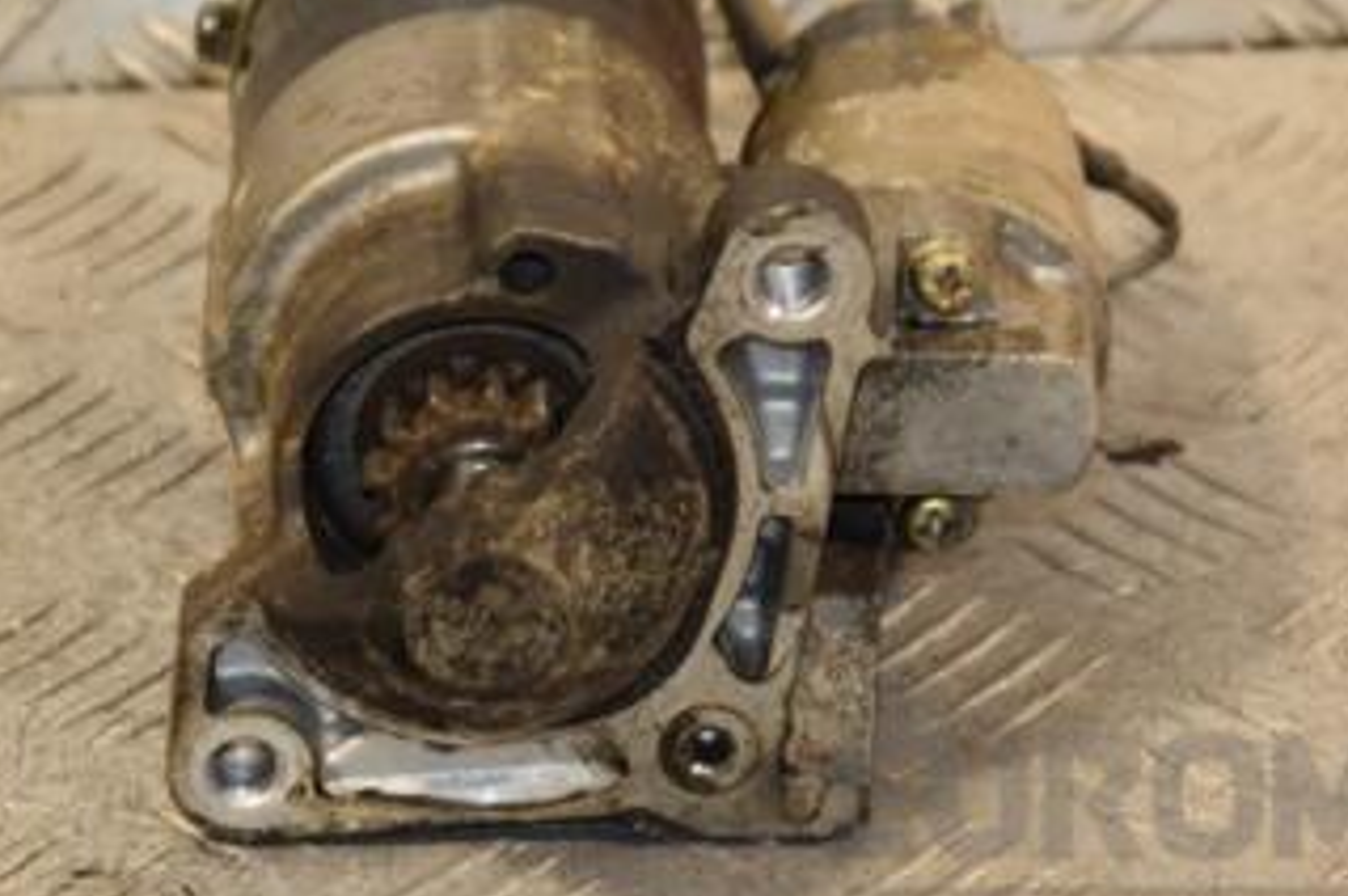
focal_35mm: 226
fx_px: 8454
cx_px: 752
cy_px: 232
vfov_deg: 6.1
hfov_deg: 9.1
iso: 800
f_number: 5.3
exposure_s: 1/125
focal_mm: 80
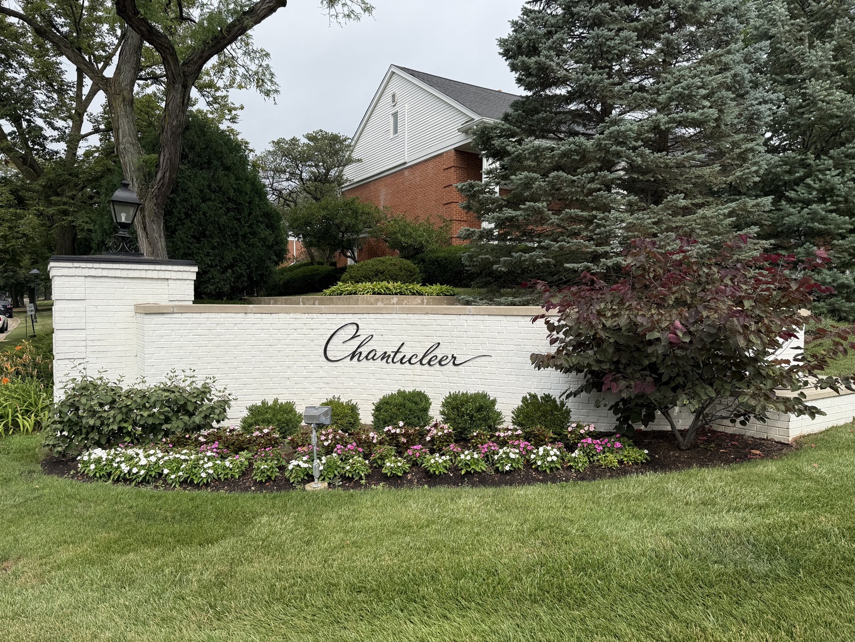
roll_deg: -0.2
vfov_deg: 56.8
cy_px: 321
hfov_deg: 71.6
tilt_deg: -1.8
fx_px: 593
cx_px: 428
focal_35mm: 24
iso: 80
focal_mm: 6.76
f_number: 1.78
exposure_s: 1/3759
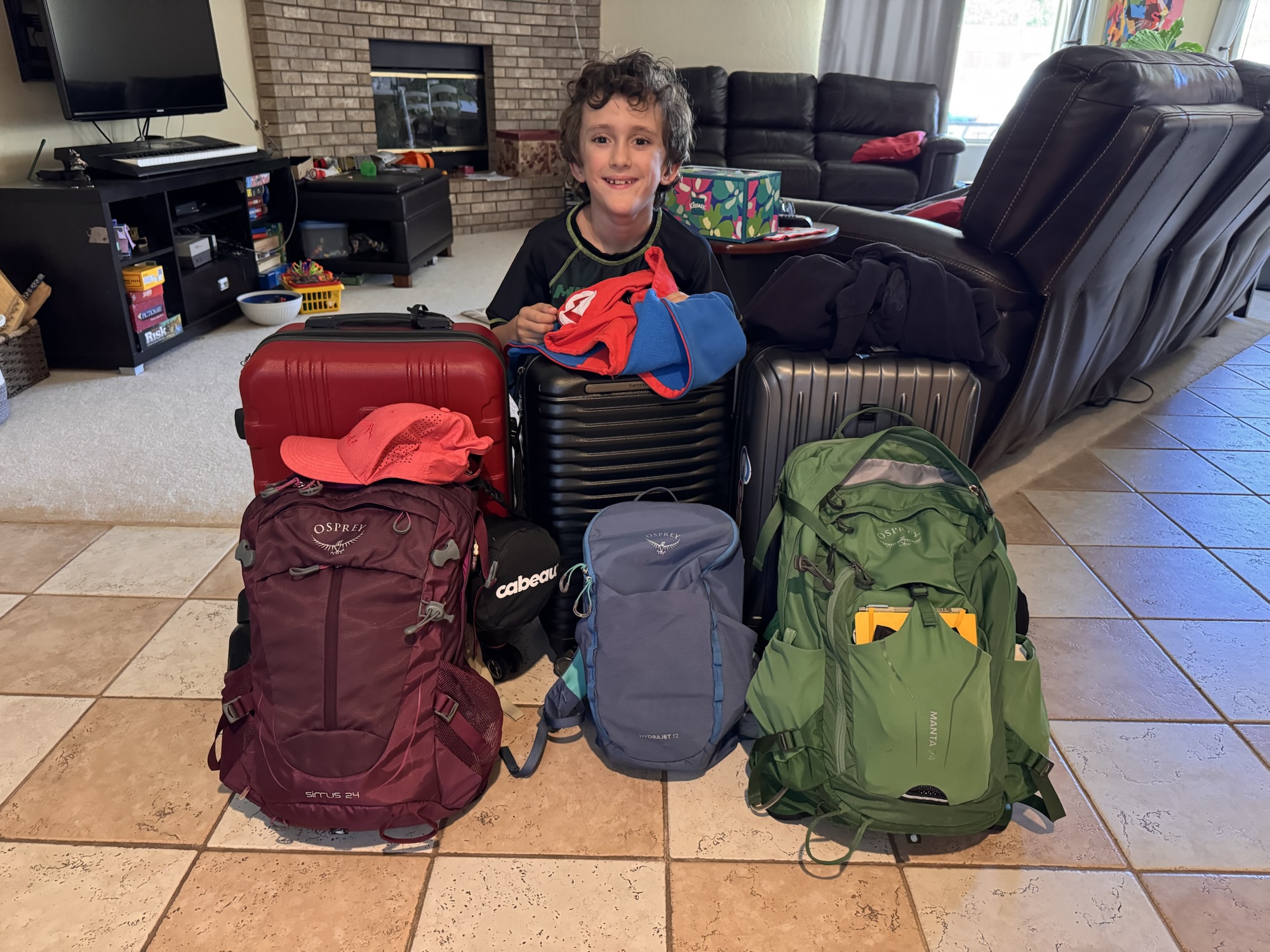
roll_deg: -1.4
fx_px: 881
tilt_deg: -23.9
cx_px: 635
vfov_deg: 56.8
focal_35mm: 24
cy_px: 476
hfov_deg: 71.6
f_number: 1.78
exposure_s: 1/40
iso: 800
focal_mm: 6.76
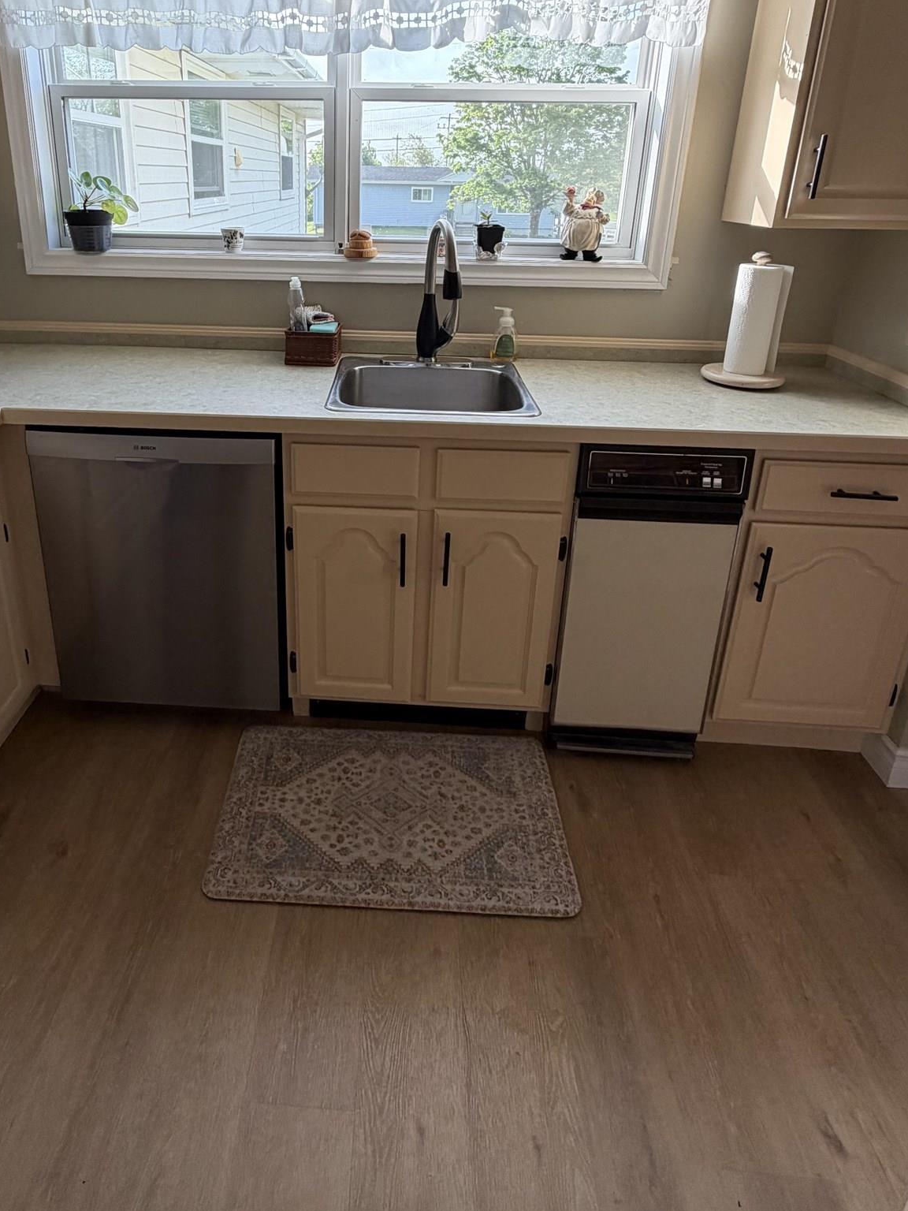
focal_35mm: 21
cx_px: 358
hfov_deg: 62.8
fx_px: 734
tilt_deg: -18.5
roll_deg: -2.7
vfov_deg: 77.0
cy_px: 427
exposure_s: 1/121
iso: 80
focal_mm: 2.22
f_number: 2.2
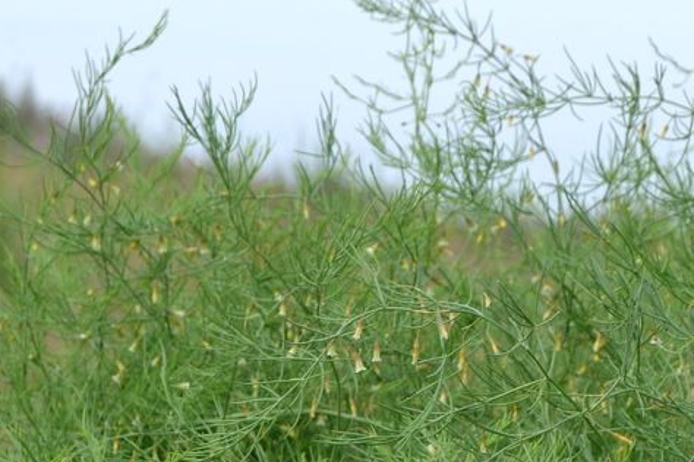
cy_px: 637
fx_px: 3845
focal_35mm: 199
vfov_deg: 6.8
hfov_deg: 10.3
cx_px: 477
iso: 100
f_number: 8
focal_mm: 45
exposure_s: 1/200
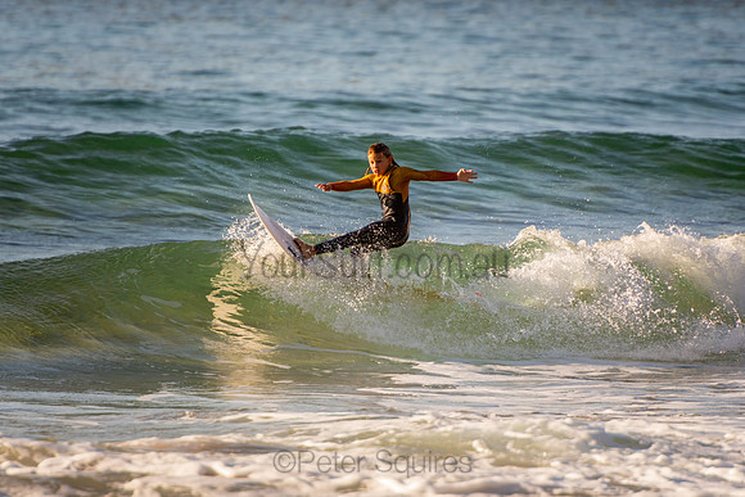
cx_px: 372
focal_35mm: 600
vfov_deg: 2.3
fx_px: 12419
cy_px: 248
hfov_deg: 3.4
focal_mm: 400
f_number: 5.6
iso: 450
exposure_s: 1/1250
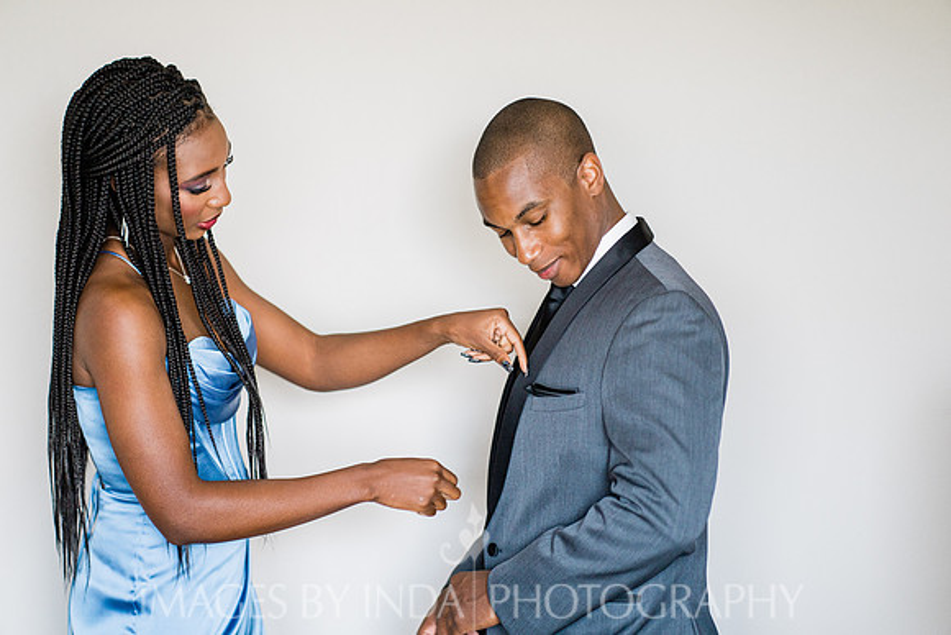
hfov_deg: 23.9
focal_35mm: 85
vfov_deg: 16.1
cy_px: 318
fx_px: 2246
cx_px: 476
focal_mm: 85
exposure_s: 1/160
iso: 400
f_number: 2.2
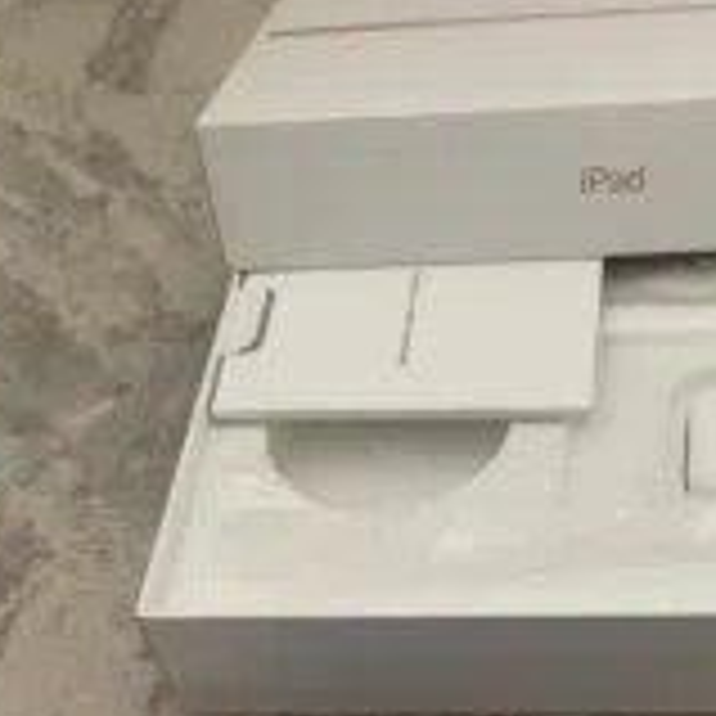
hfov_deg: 24.5
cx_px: 608
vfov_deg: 24.0
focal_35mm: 69
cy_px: 707
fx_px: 1615
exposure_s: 1/40
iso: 320
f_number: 2.4
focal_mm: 3.3
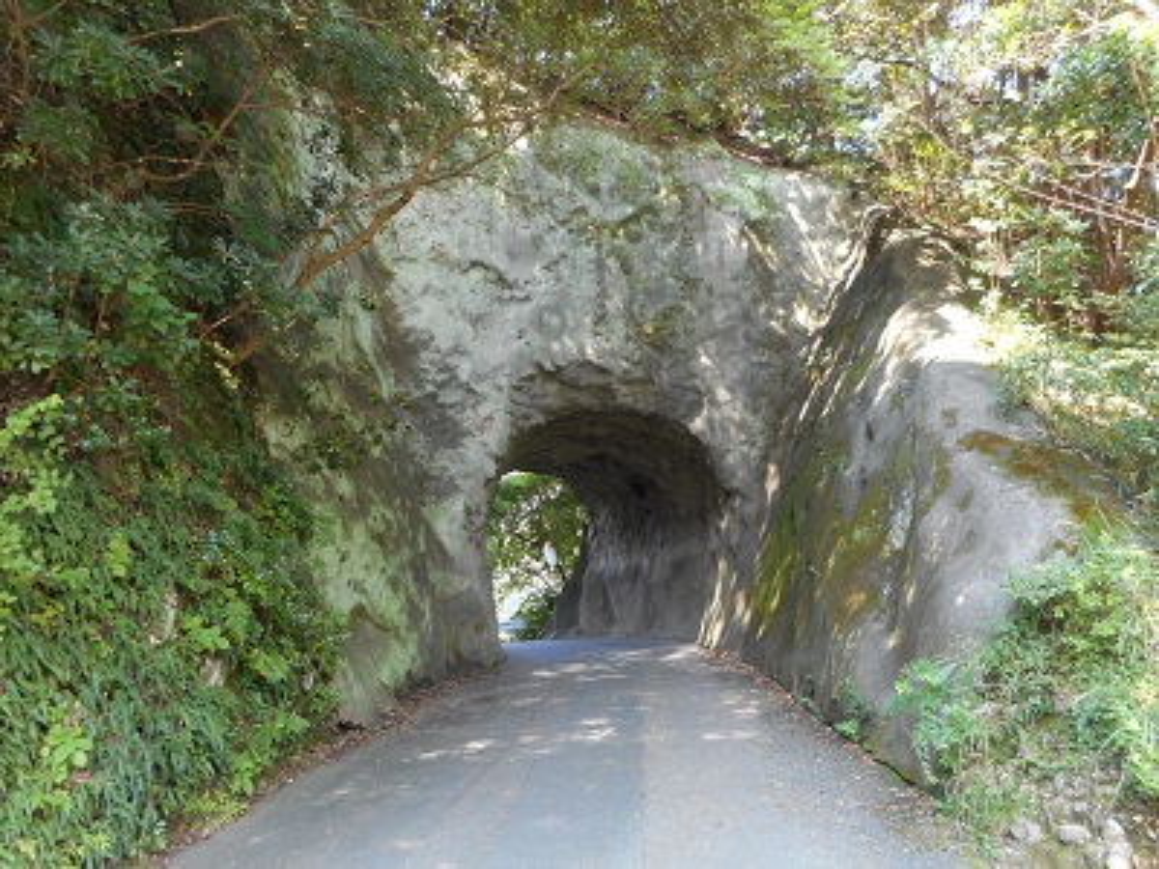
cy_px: 434
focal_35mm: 25
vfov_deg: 54.9
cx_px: 580
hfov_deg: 69.4
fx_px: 837
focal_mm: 4.5
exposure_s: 1/30
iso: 160
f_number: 3.7
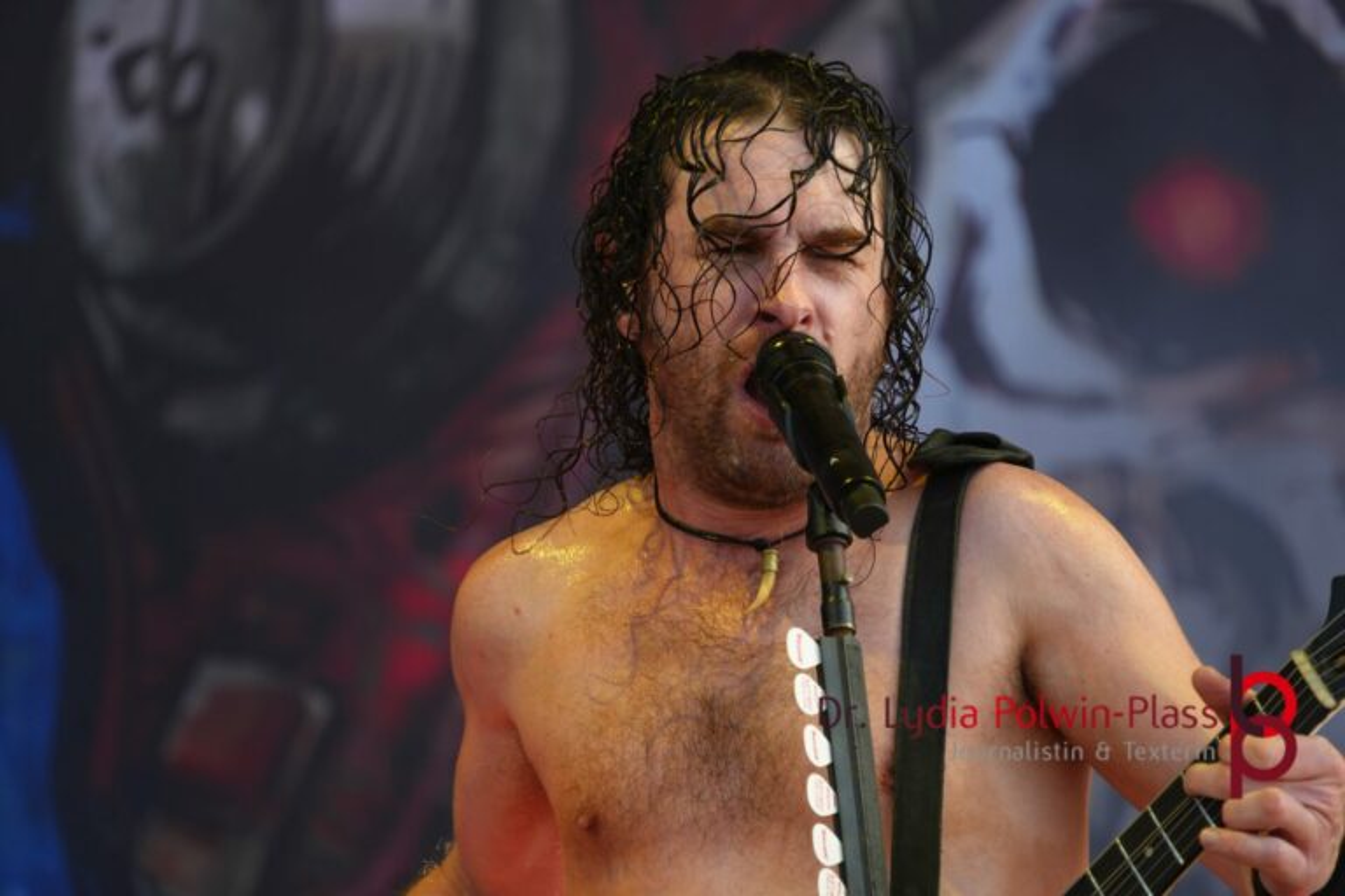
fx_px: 10983
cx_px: 672
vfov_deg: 4.7
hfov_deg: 7.0
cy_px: 448
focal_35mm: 294
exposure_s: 1/320
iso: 400
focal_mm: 196
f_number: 6.3
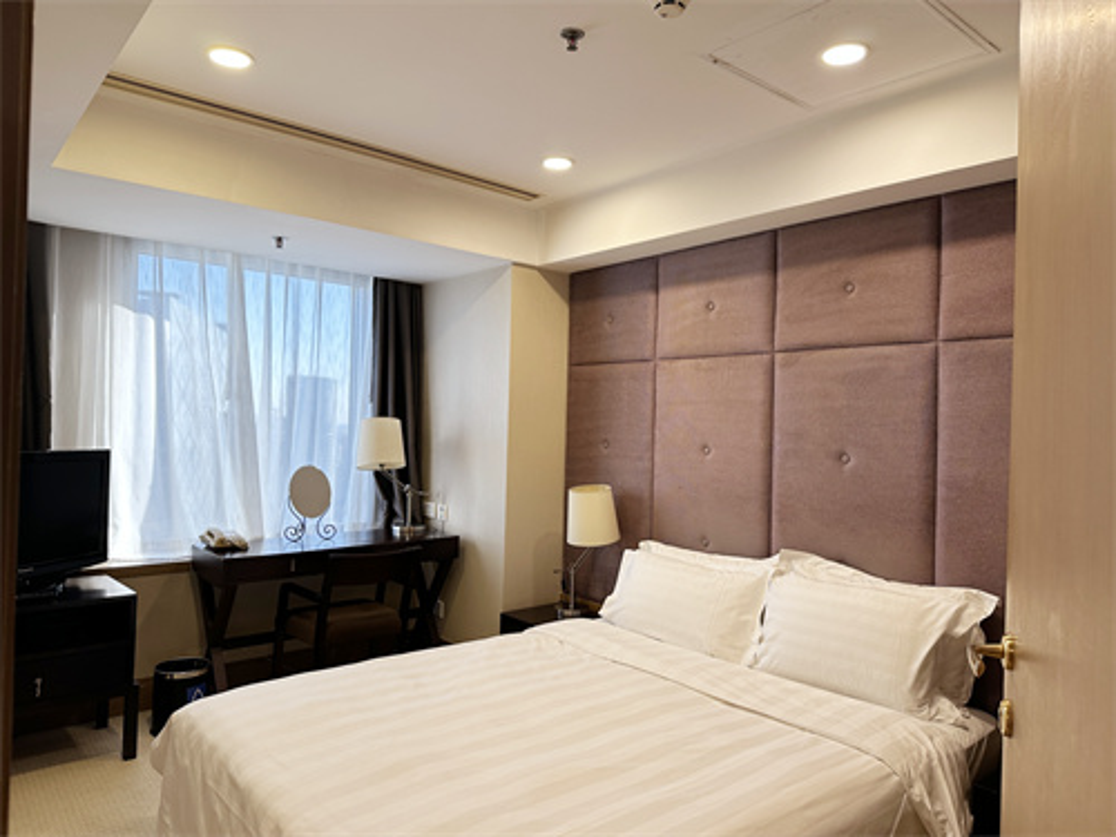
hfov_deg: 71.6
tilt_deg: +0.4
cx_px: 558
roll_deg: -1.5
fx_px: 774
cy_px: 418
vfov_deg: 56.8
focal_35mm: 24
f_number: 1.78
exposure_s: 1/100
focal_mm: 6.86
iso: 100
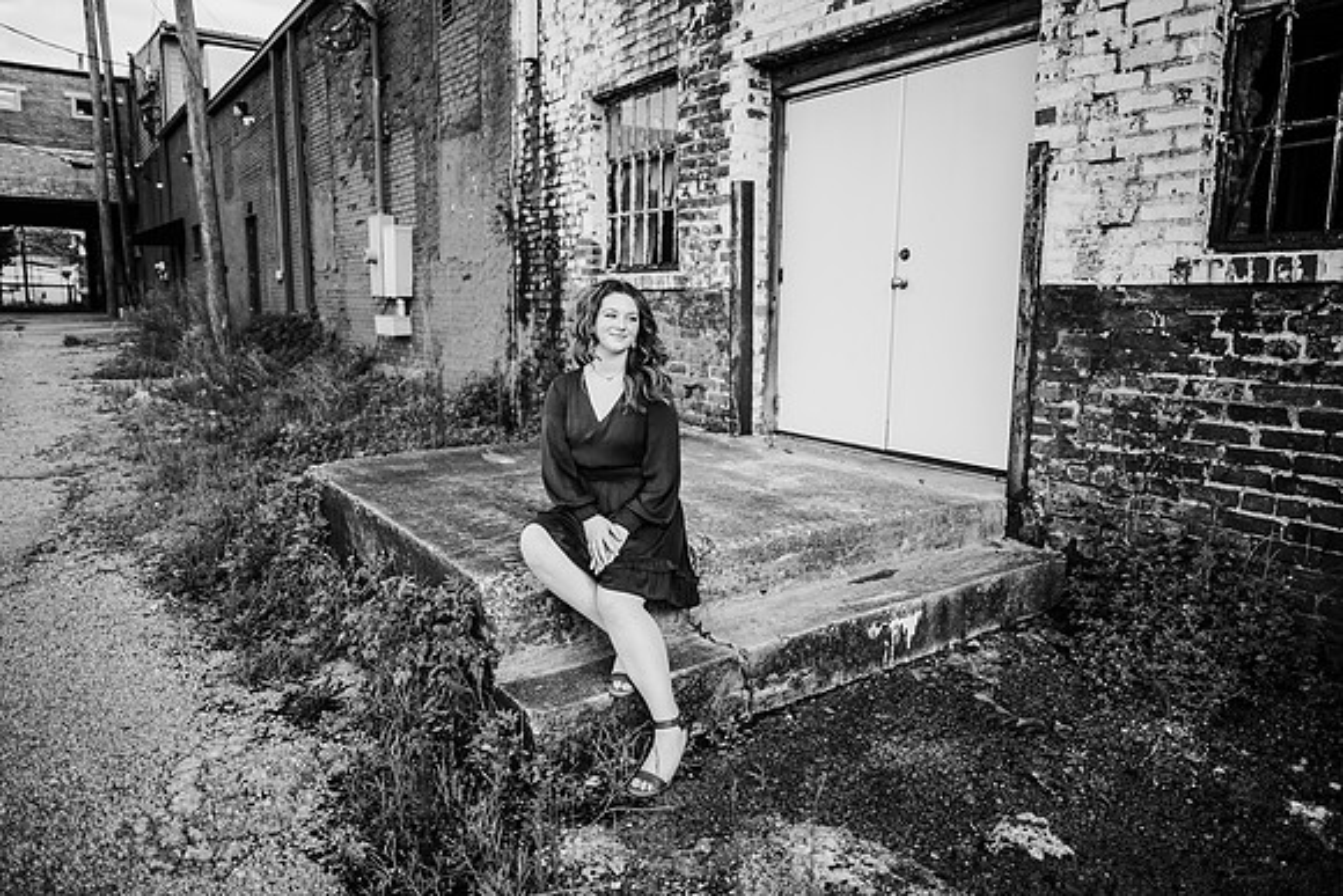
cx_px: 672
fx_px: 896
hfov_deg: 73.7
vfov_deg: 53.2
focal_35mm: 24
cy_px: 448
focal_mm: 24
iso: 100
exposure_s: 1/400
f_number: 2
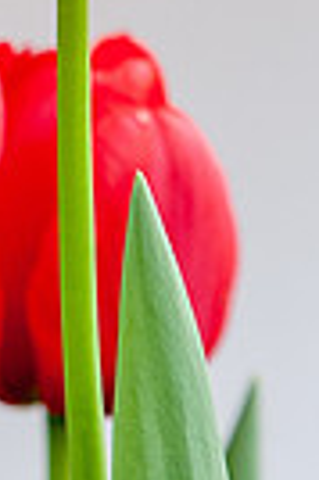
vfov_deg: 4.9
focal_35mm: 419
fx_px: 5583
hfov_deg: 3.2
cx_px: -734
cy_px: -432
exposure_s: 1/200
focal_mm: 70
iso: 400
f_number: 5.6
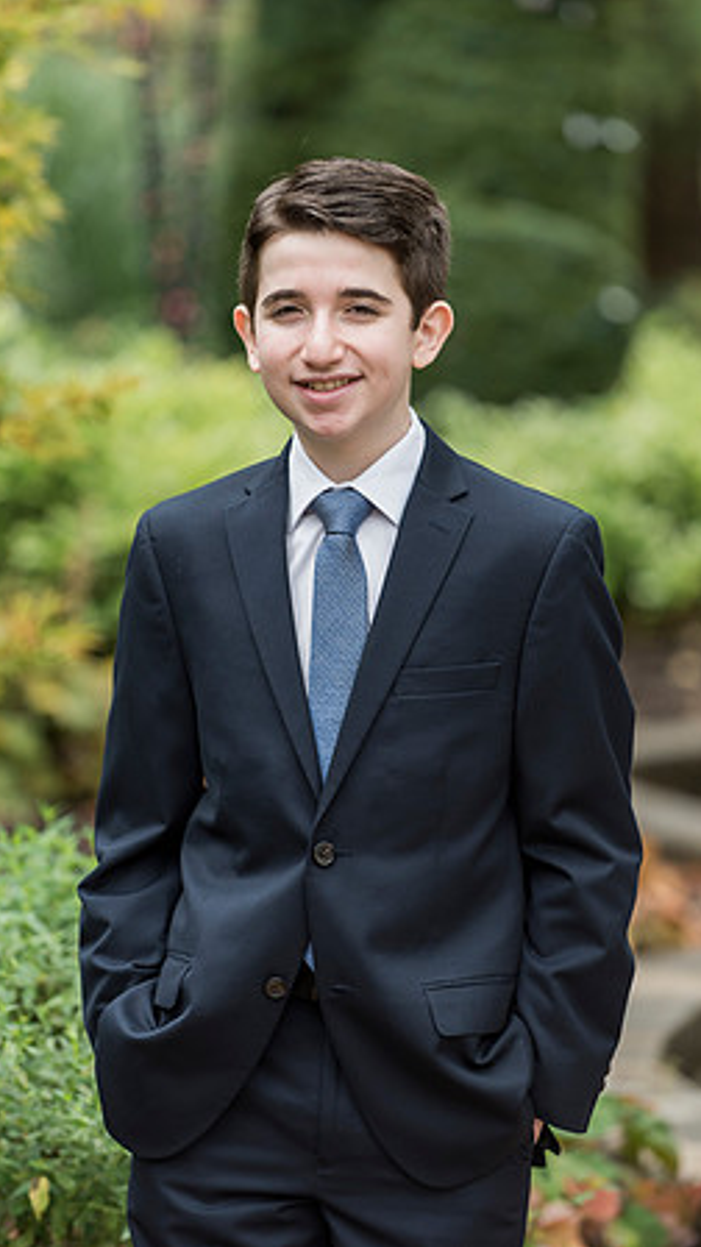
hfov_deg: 6.8
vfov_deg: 12.0
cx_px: 378
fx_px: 5915
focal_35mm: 179
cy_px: 624
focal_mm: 170
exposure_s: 1/500
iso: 400
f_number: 3.5
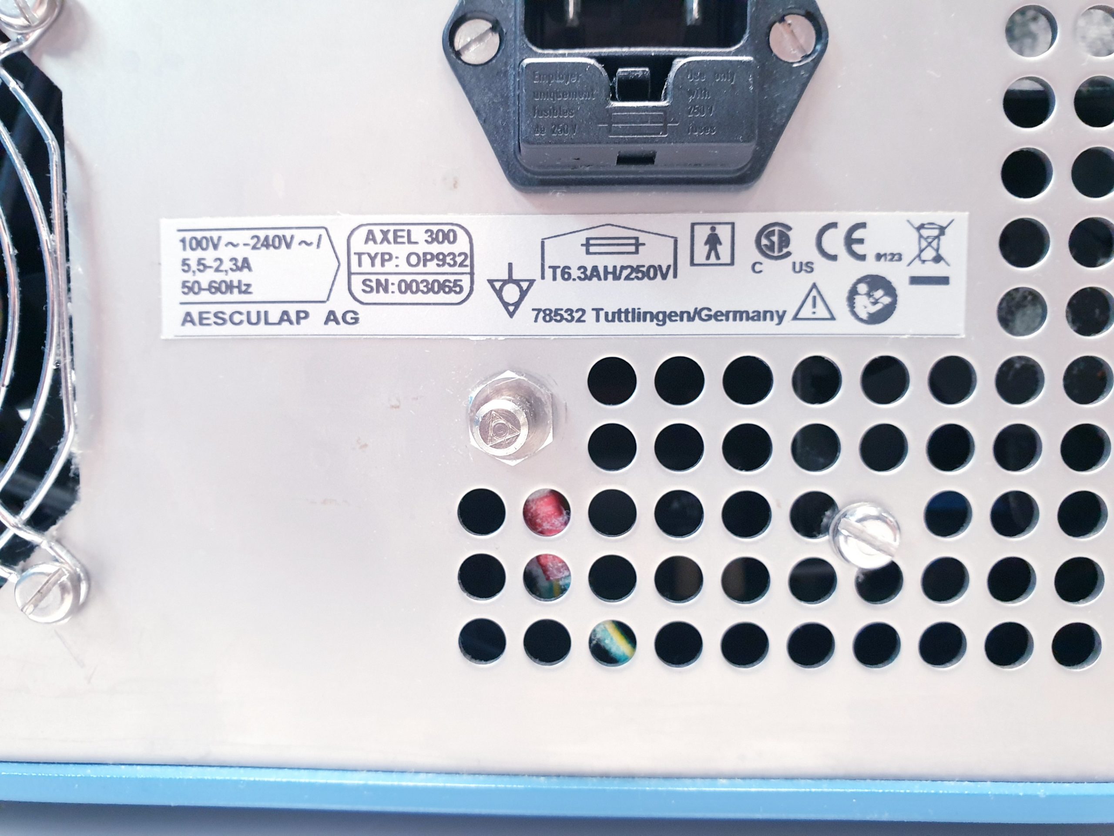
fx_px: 837
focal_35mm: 26
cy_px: 418
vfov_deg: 53.1
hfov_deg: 67.3
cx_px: 557
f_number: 2.4
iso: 400
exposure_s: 1/50
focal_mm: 4.3
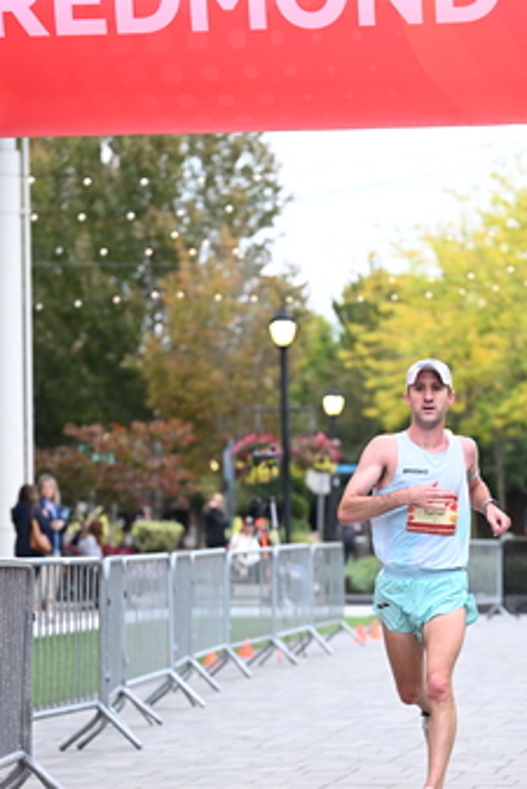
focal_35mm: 142
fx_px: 3115
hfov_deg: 9.7
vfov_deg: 14.4
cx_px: 388
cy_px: 513
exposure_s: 1/640
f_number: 2.8
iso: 1250
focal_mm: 87
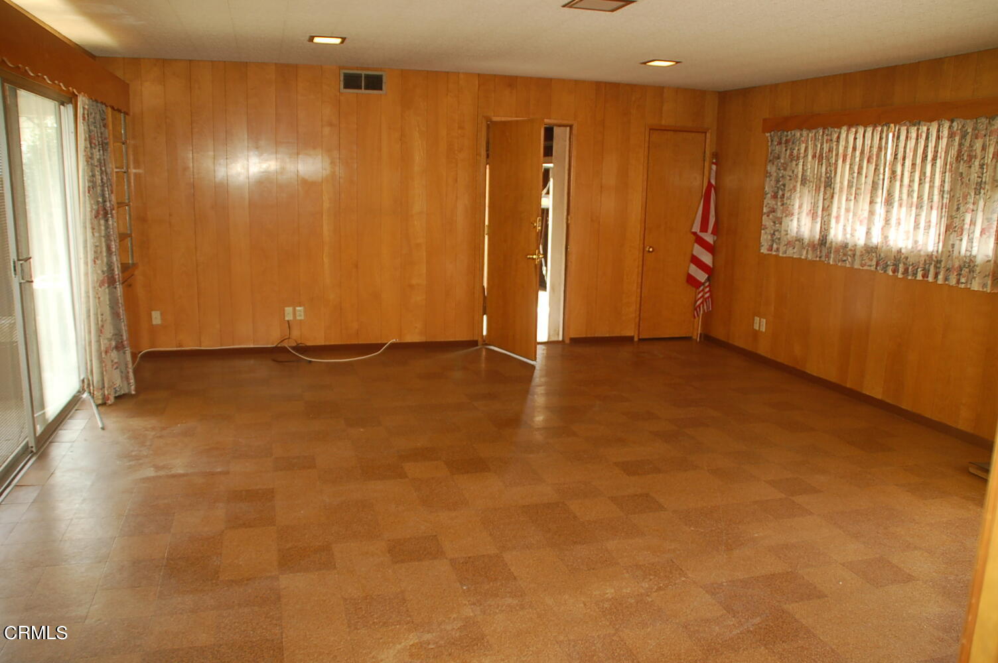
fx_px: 748
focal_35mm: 27
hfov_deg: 67.4
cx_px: 499
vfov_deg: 47.8
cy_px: 332
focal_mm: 18
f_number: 3.5
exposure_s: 1/60
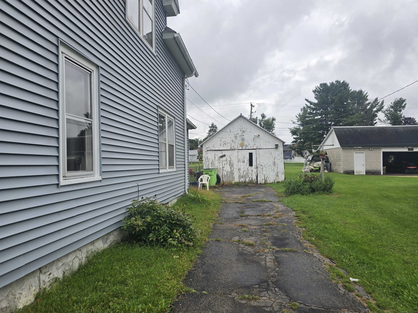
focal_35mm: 23
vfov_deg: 58.9
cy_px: 156
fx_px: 278
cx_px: 209
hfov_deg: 73.9
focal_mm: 6.3
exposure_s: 1/183
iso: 12
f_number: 1.7
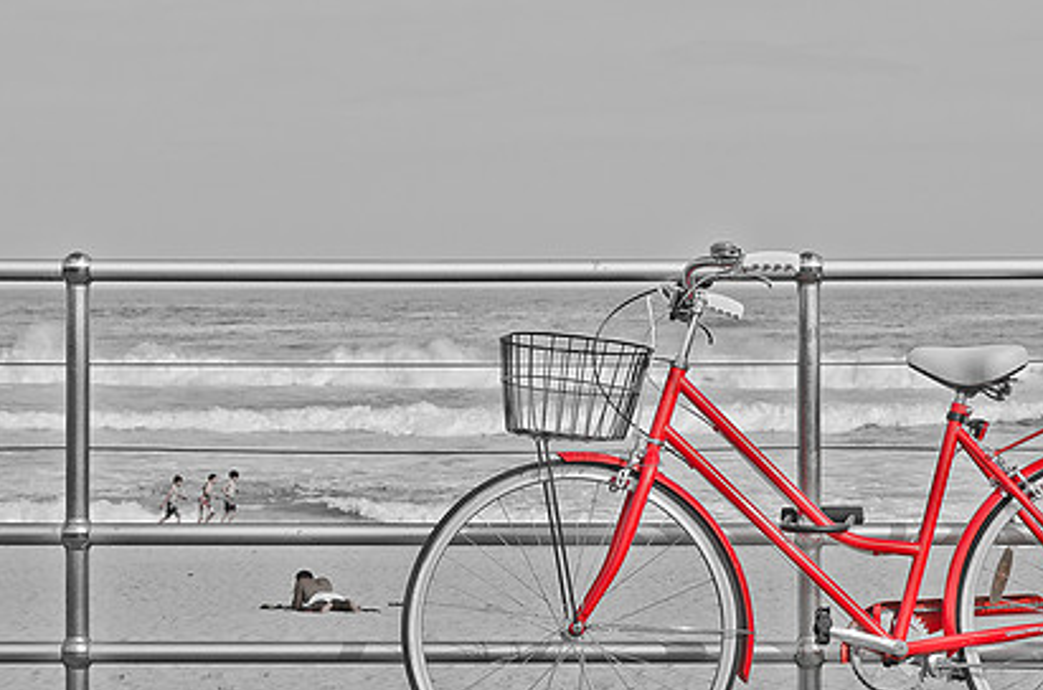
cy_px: 467
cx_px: 629
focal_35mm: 110
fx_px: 3180
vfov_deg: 12.4
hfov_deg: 18.6
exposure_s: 1/250
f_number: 8
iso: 100
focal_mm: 52
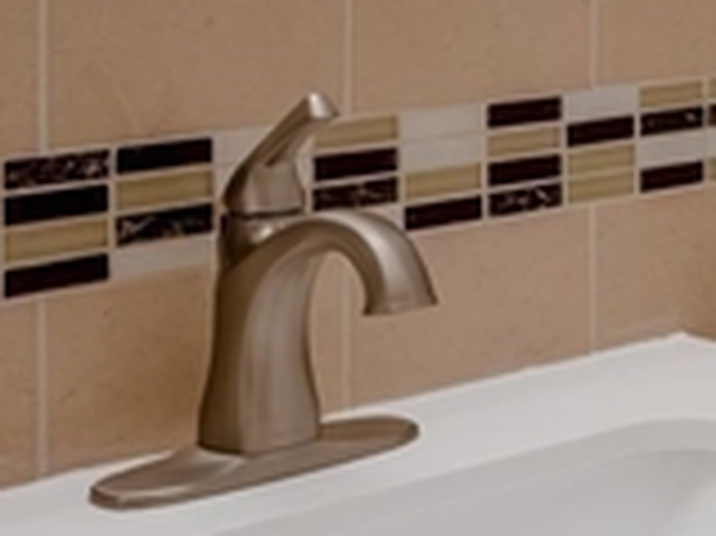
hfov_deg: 15.5
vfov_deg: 14.2
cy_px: -182
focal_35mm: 99
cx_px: 1464
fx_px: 2046
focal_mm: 16
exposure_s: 1/80
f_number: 7.1
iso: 250
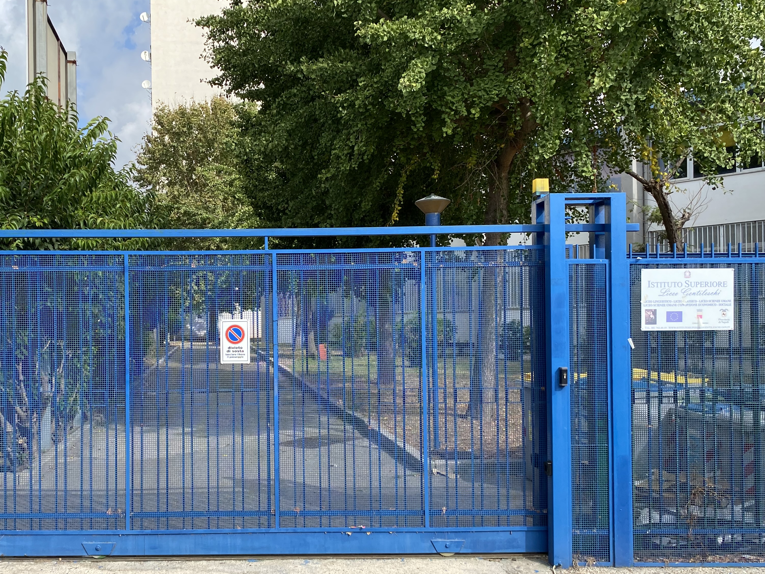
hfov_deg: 52.0
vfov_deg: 40.6
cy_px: 330
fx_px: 773
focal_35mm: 35
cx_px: 277
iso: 32
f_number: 1.8
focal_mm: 4.25
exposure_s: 1/1316
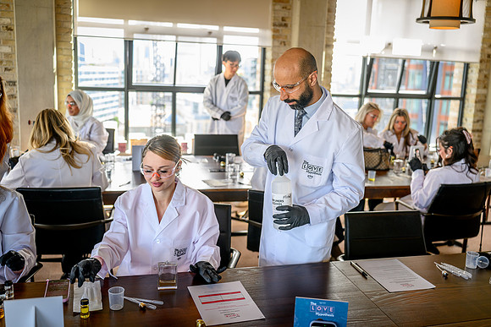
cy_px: 164
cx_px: 246
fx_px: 477
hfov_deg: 54.4
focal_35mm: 35
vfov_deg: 37.9
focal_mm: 35
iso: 250
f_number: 2.5
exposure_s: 1/125
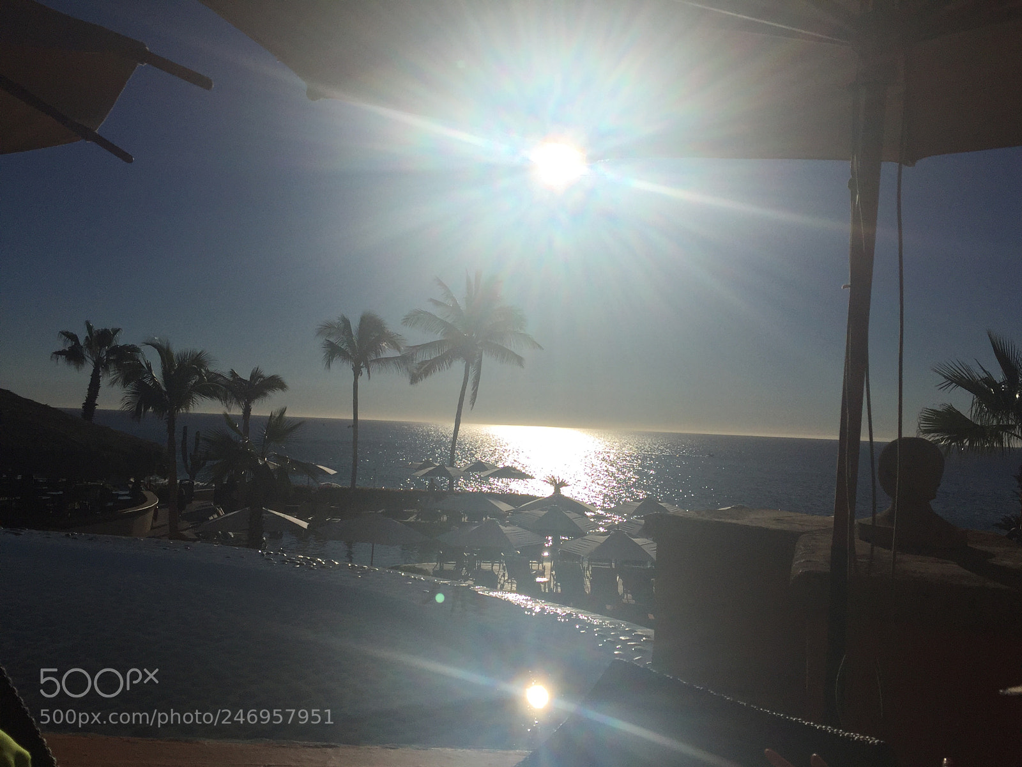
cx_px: 511
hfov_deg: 61.7
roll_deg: -3.2
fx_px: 856
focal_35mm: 29
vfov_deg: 48.2
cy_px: 384
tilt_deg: +3.5
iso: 32
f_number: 2.2
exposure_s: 1/40000
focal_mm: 4.15
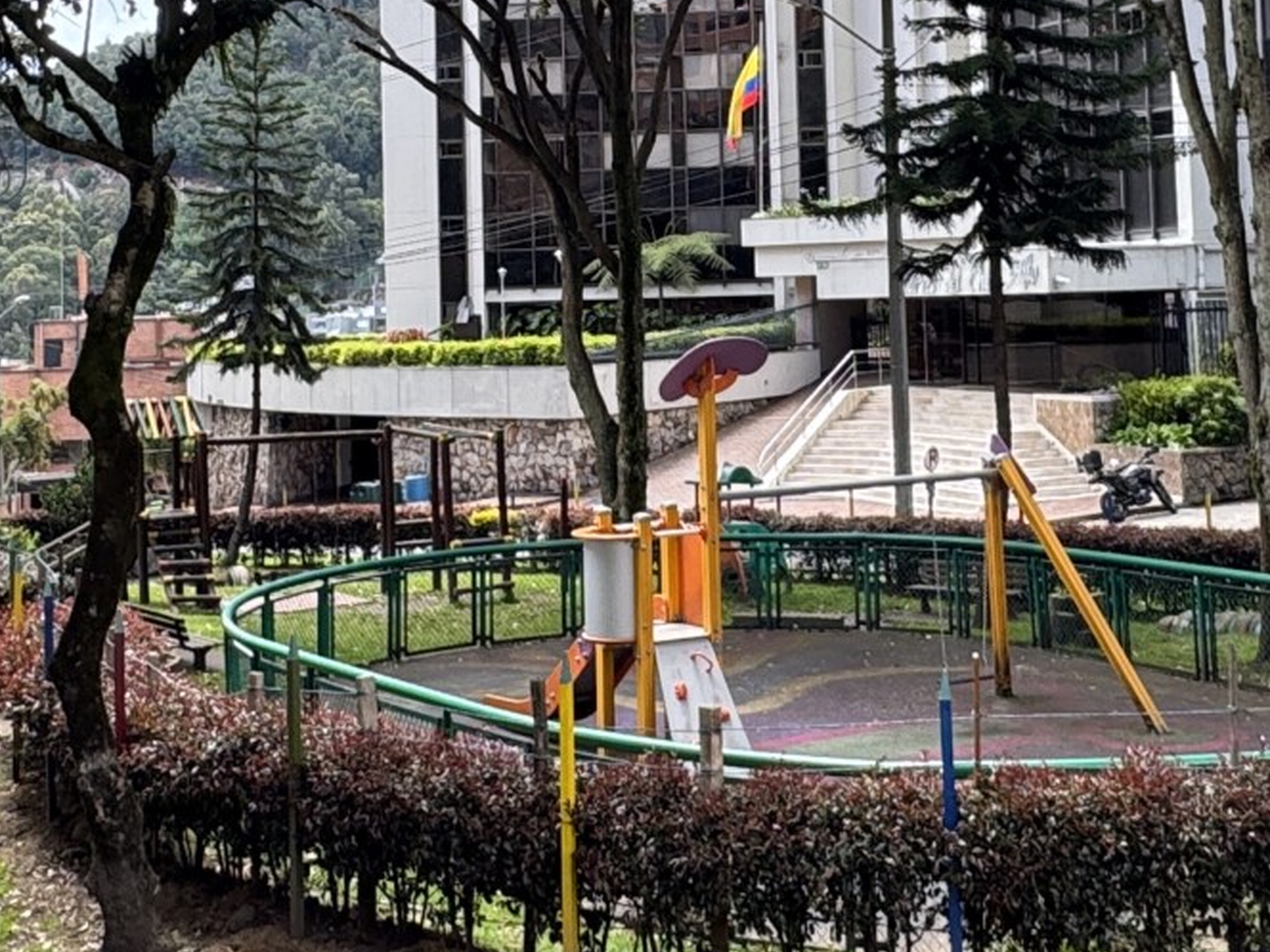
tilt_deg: +1.7
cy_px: 185
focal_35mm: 54
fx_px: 1981
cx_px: 631
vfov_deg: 26.5
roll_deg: +1.4
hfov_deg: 35.5
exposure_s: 1/251
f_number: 2.2
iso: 40
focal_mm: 2.22
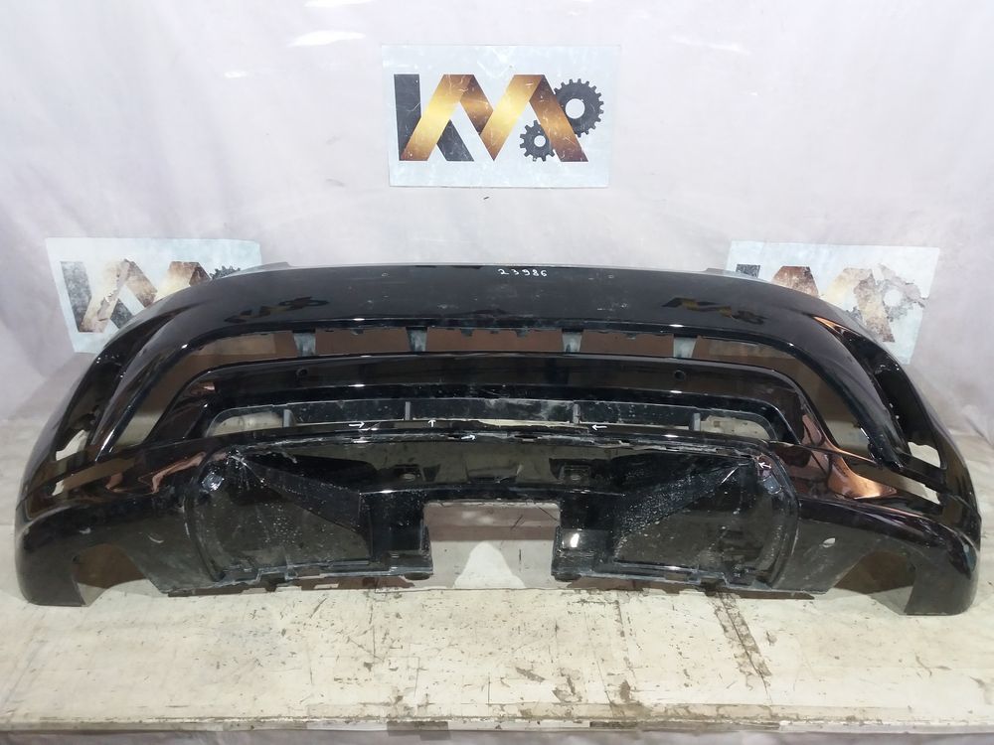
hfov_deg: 63.4
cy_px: 372
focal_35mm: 28
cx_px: 497
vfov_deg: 49.7
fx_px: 804
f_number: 1.9
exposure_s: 1/17
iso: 160
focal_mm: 3.7
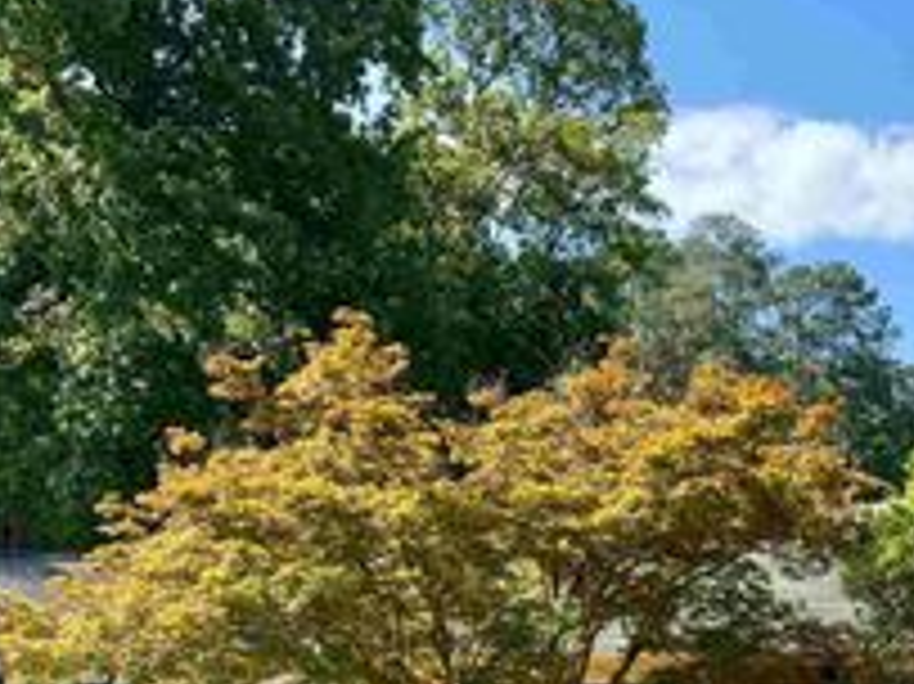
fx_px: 1557
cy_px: 702
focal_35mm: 59
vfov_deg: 23.6
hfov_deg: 31.2
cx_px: 828
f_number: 1.78
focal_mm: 6.76
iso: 100
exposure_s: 1/3145
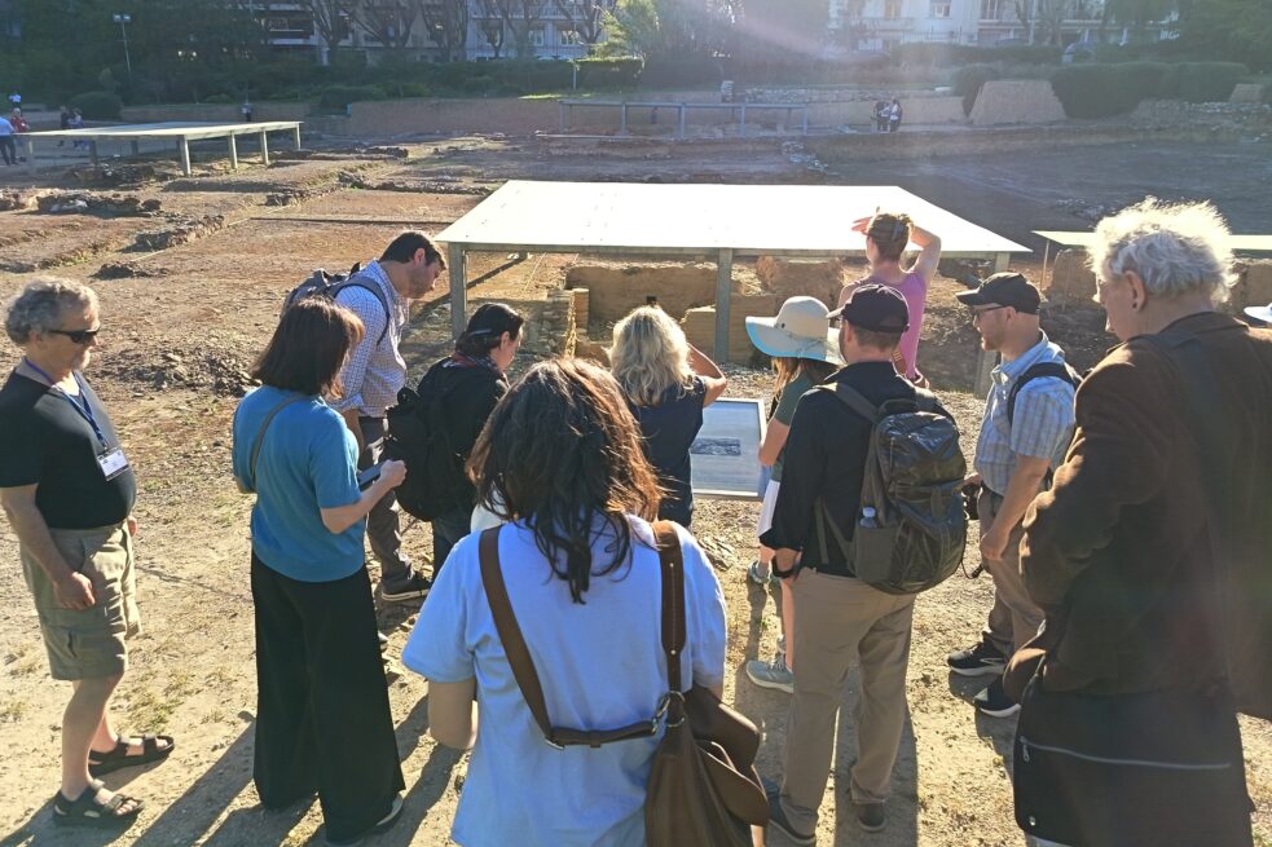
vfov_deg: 49.3
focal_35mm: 26
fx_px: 918
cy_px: 352
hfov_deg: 69.4
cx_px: 642
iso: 100
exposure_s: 1/274
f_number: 1.75
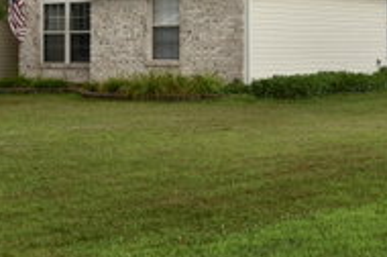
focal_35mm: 89
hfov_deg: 22.9
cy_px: -15
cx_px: 212
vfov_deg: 15.0
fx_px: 955
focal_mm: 22
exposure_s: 1/160
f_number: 6.3
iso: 100
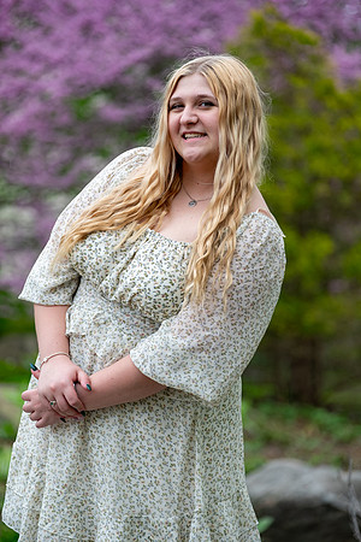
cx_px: 180
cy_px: 271
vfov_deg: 12.4
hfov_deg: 8.3
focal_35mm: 166
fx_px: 2497
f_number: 2.8
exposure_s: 1/320
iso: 250
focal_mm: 110.6
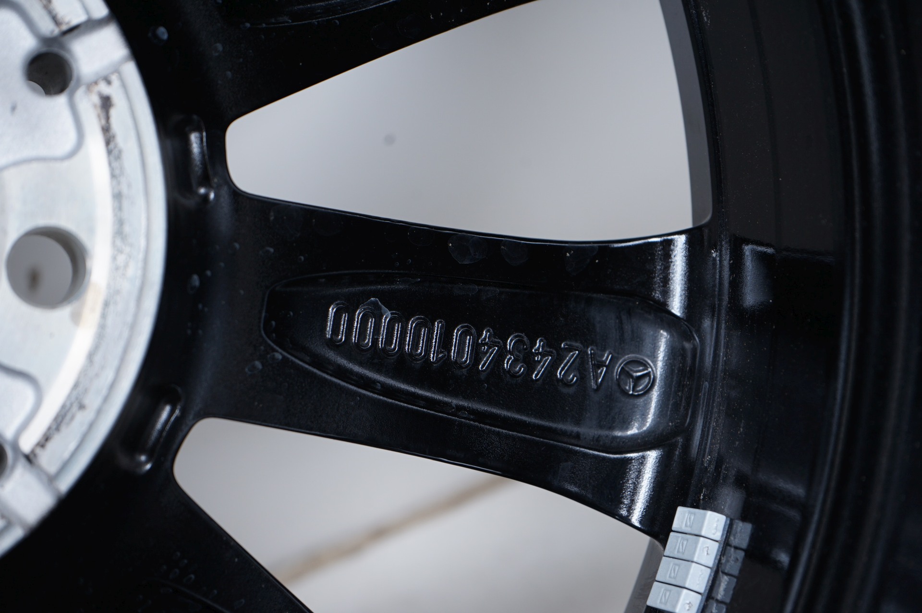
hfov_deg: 28.9
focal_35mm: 70
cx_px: 461
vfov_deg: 19.4
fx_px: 1791
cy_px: 306
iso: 250
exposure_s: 1/125
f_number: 7.1
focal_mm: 70
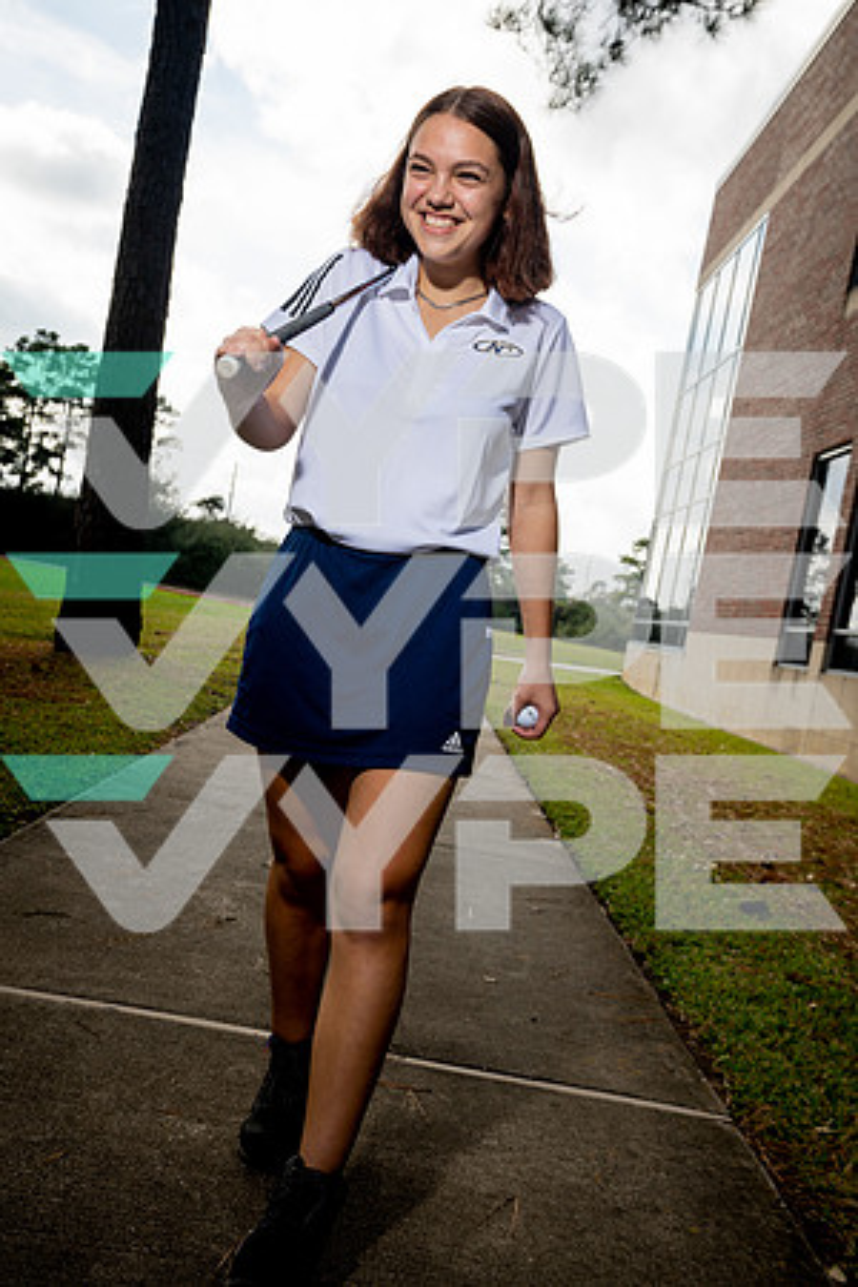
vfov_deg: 49.6
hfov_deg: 34.2
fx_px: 1394
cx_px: 429
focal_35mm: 39
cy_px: 644
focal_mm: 39
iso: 160
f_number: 8
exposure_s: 1/250
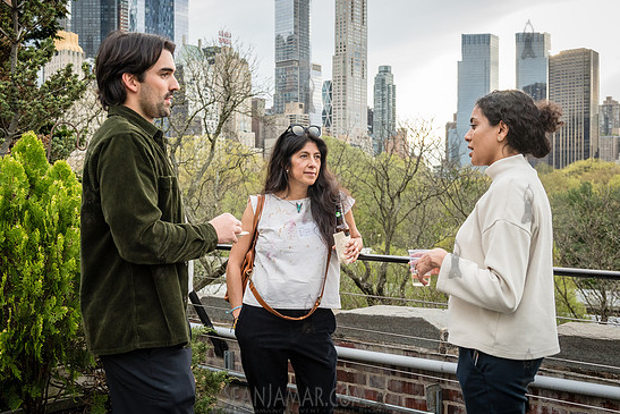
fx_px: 723
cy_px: 215
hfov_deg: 46.4
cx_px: 289
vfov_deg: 31.9
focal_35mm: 42
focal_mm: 35
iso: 1000
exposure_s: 1/400
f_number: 4.5
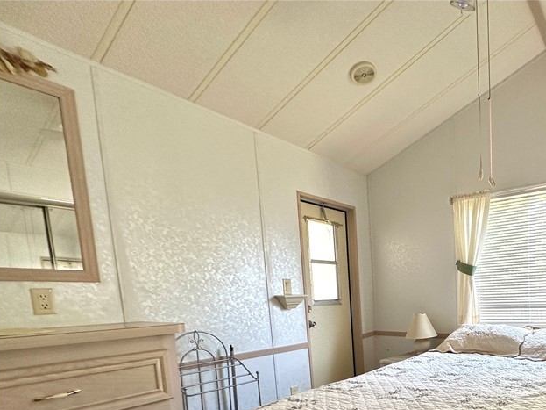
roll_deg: +2.8
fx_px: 363
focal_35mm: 23
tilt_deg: -6.3
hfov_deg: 66.7
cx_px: 441
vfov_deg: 54.3
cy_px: 336
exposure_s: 1/99
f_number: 2.2
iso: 125
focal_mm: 2.22
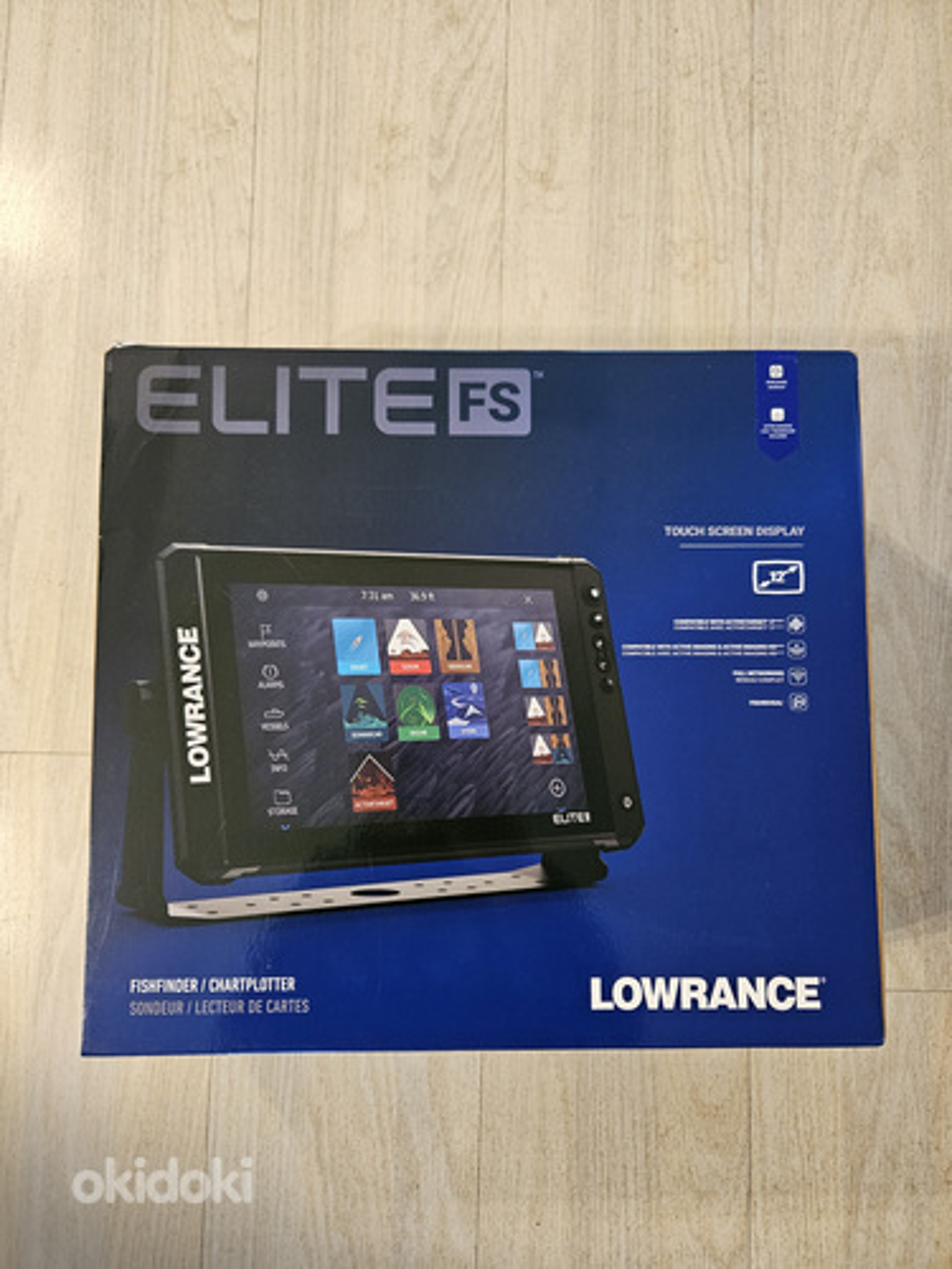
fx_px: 843
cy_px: 634
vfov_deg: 73.9
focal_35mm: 23
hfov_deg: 58.9
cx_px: 476
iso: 640
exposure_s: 1/50
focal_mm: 5.4
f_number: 1.8
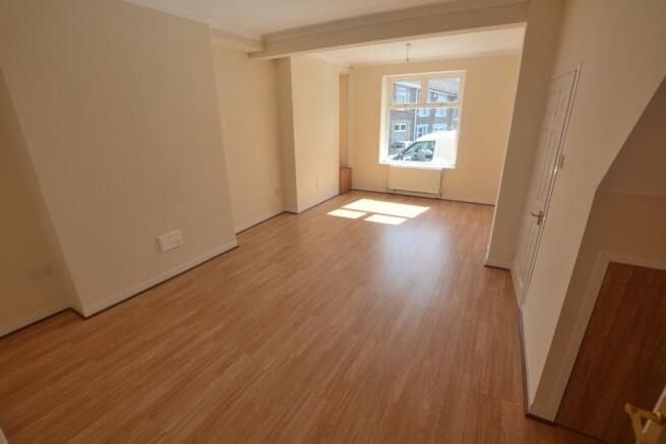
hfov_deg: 100.4
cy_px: 222
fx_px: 278
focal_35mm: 15
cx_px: 333
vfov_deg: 77.4
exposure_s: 1/200
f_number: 7.1
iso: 200
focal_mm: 10
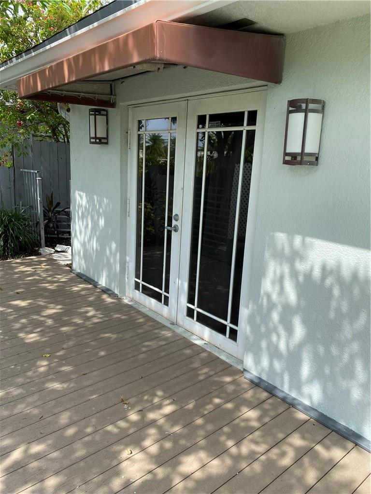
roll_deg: -3.2
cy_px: 247
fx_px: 372
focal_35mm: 26
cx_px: 186
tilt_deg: -11.6
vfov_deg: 67.3
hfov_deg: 53.1
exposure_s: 1/1135
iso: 32
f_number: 1.8
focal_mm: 4.25
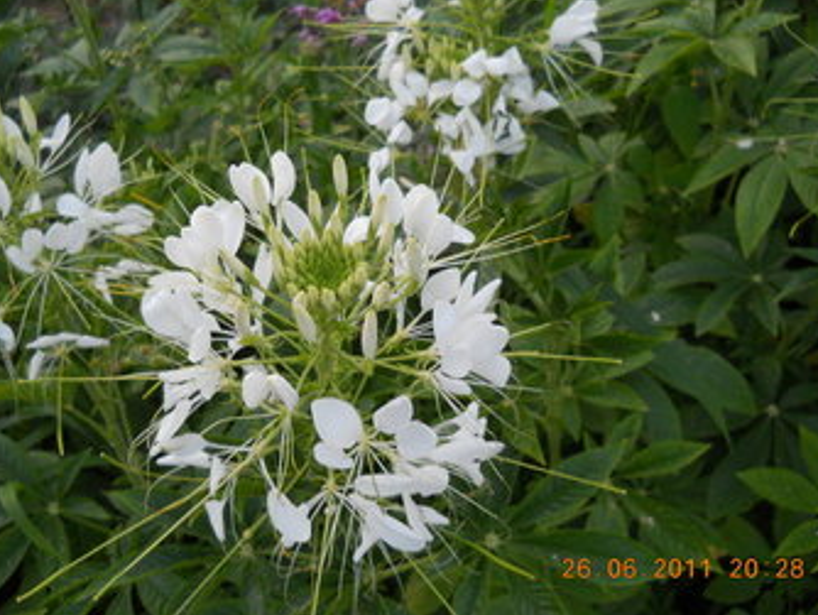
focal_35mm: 43
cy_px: 310
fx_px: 1017
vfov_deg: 33.6
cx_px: 414
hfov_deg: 43.8
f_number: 3.1
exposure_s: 1/30
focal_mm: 6.72
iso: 320
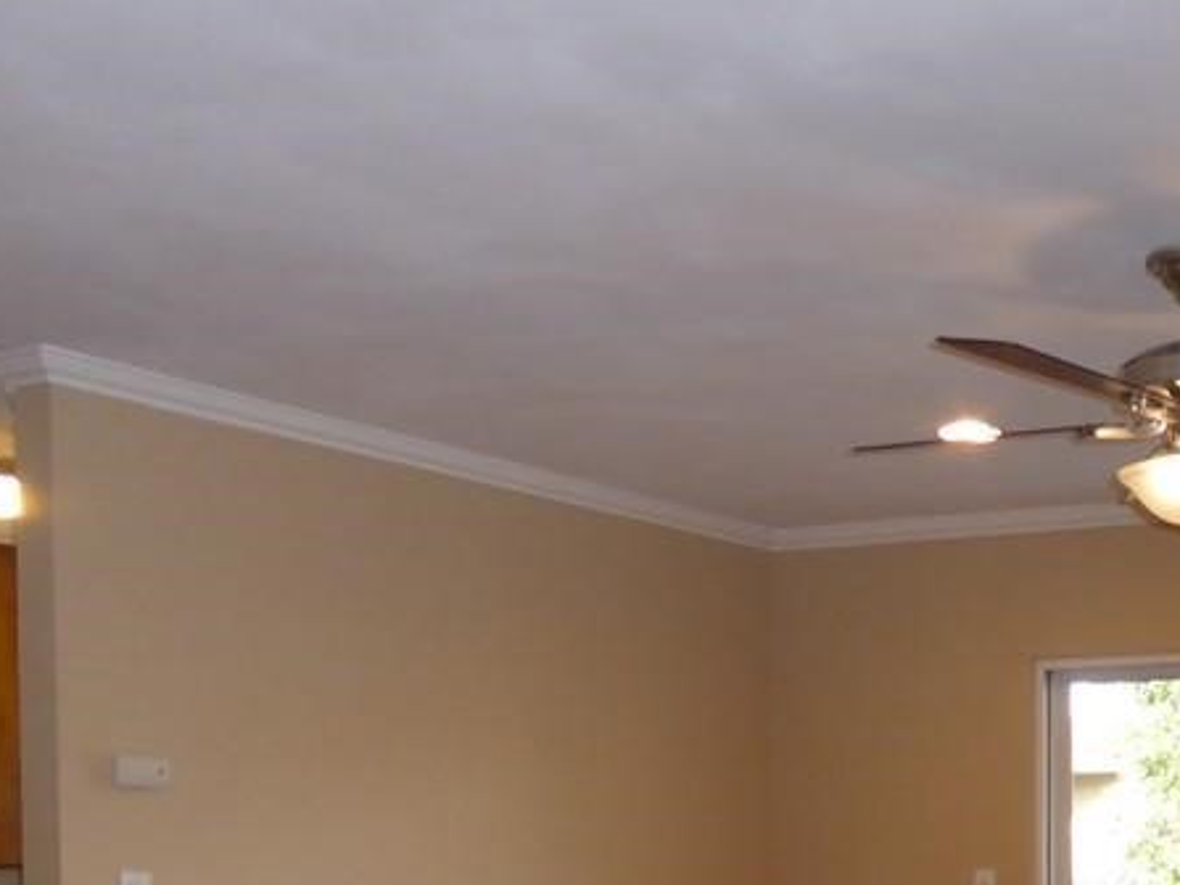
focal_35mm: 55
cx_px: 1167
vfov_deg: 25.1
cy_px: 906
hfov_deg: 32.3
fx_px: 1874
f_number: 3.3
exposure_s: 1/60
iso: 320
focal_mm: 4.3
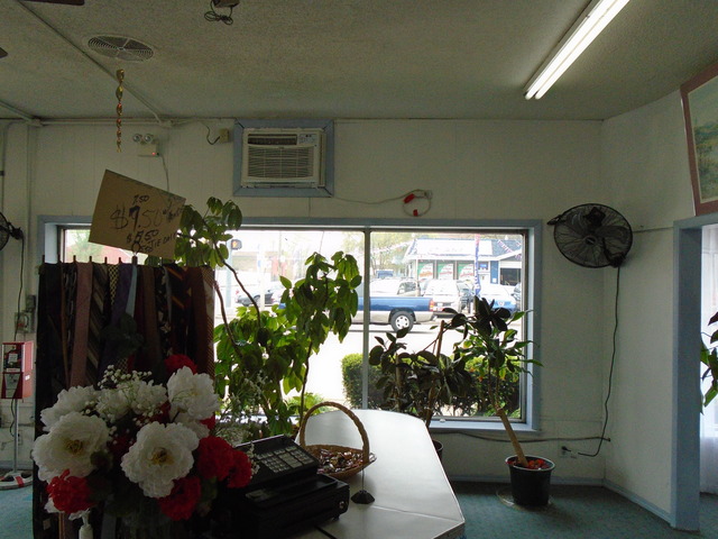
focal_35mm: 26
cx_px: 359
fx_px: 539
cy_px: 270
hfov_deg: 67.3
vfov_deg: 53.1
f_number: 3.2
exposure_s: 1/250
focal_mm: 4.6
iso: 320
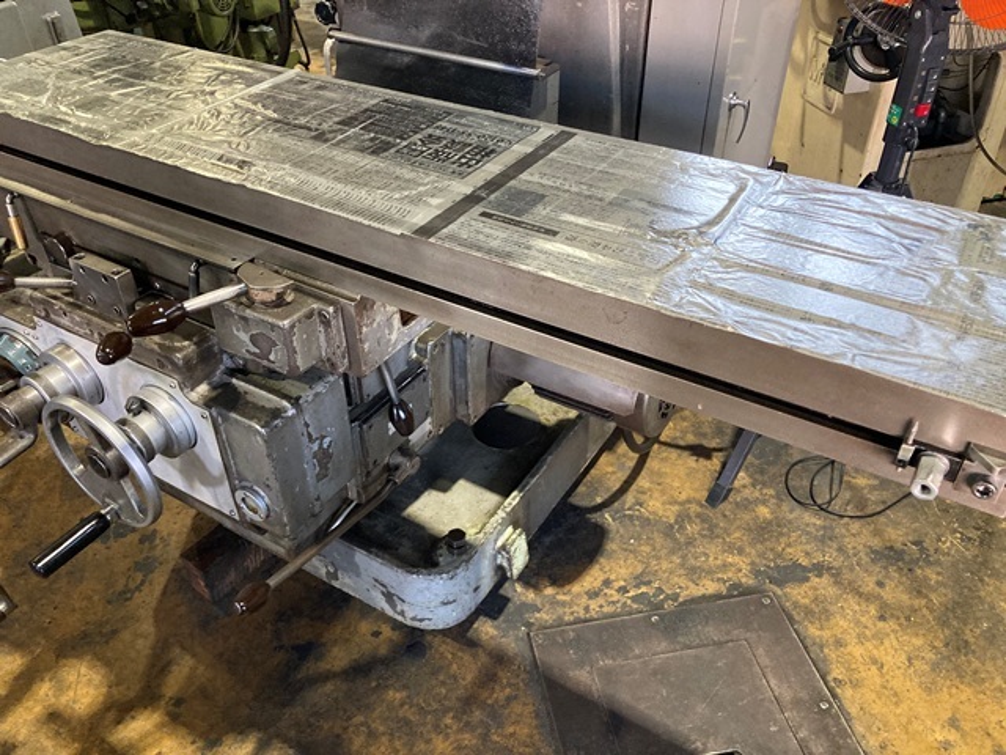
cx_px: 503
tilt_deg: -39.3
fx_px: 814
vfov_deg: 49.7
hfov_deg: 63.4
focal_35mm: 28
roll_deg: -0.5
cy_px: 378
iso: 320
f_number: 1.8
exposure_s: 1/60
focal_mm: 3.99
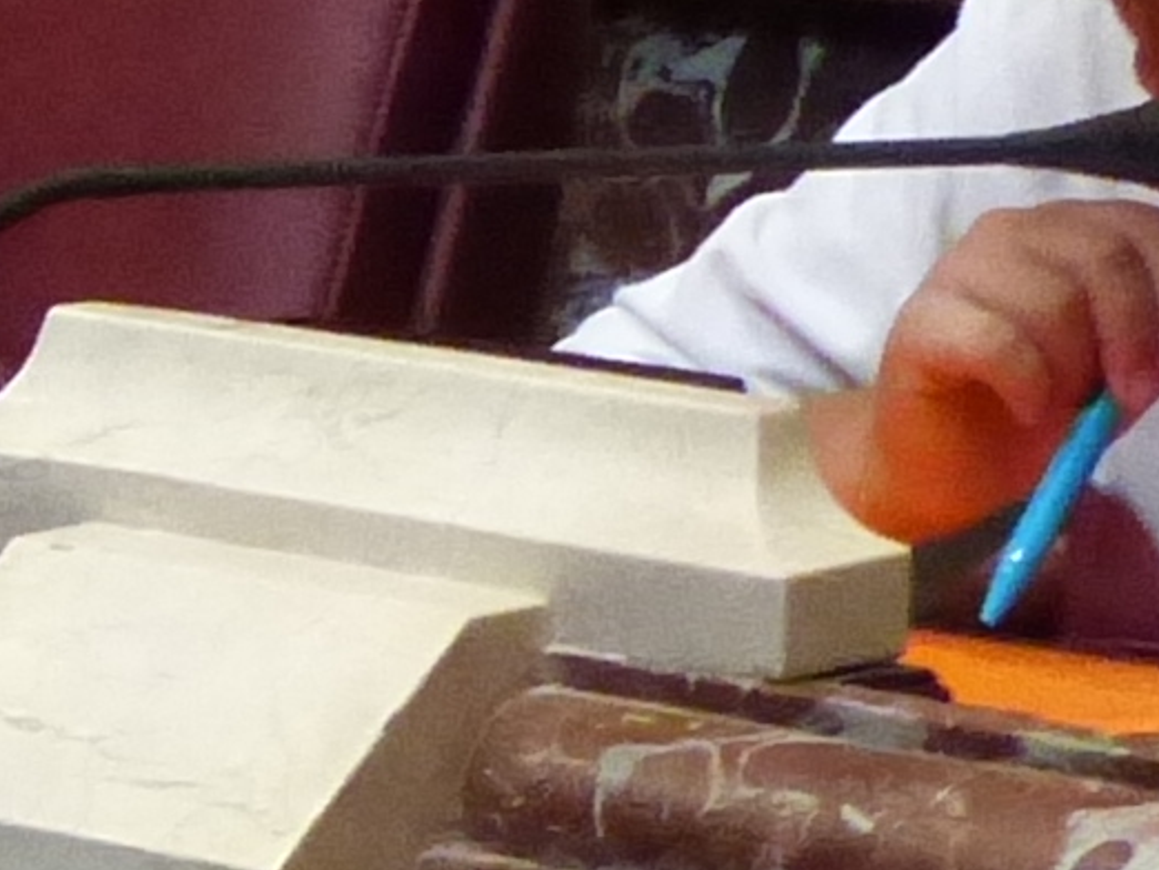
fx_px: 12829
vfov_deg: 3.9
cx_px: -2631
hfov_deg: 4.9
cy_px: 644
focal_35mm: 383
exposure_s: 1/60
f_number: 2.8
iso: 800
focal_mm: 9.1
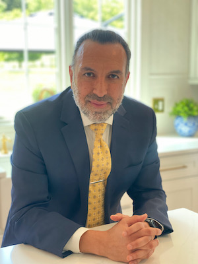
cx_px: 99
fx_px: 397
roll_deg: -0.6
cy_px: 132
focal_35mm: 52
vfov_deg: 36.8
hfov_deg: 28.0
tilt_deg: -6.7
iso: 200
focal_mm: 6
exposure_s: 1/120
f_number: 2
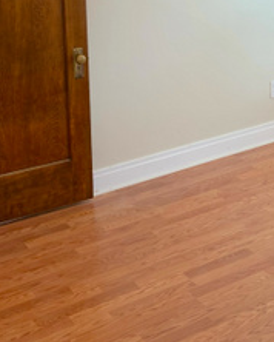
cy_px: -5
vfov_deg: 24.8
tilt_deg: -9.3
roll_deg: +0.1
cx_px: 257
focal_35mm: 73
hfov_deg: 20.5
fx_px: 739
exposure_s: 1/60
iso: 64
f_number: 1.8
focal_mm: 4.25
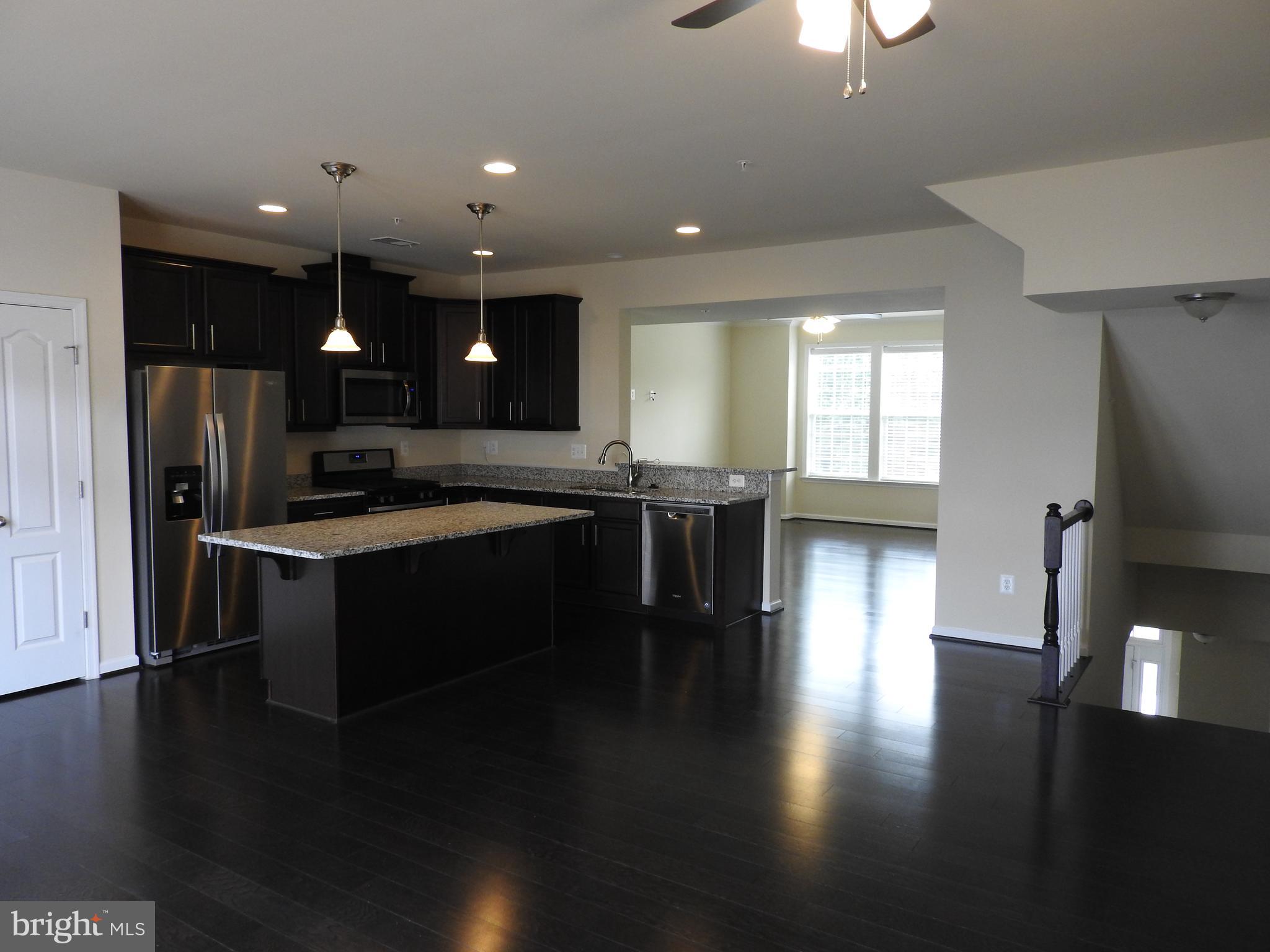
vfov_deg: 56.8
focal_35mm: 24
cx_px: 635
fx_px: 881
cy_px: 476
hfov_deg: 71.6
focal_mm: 4.3
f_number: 3.3
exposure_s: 1/30
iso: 200
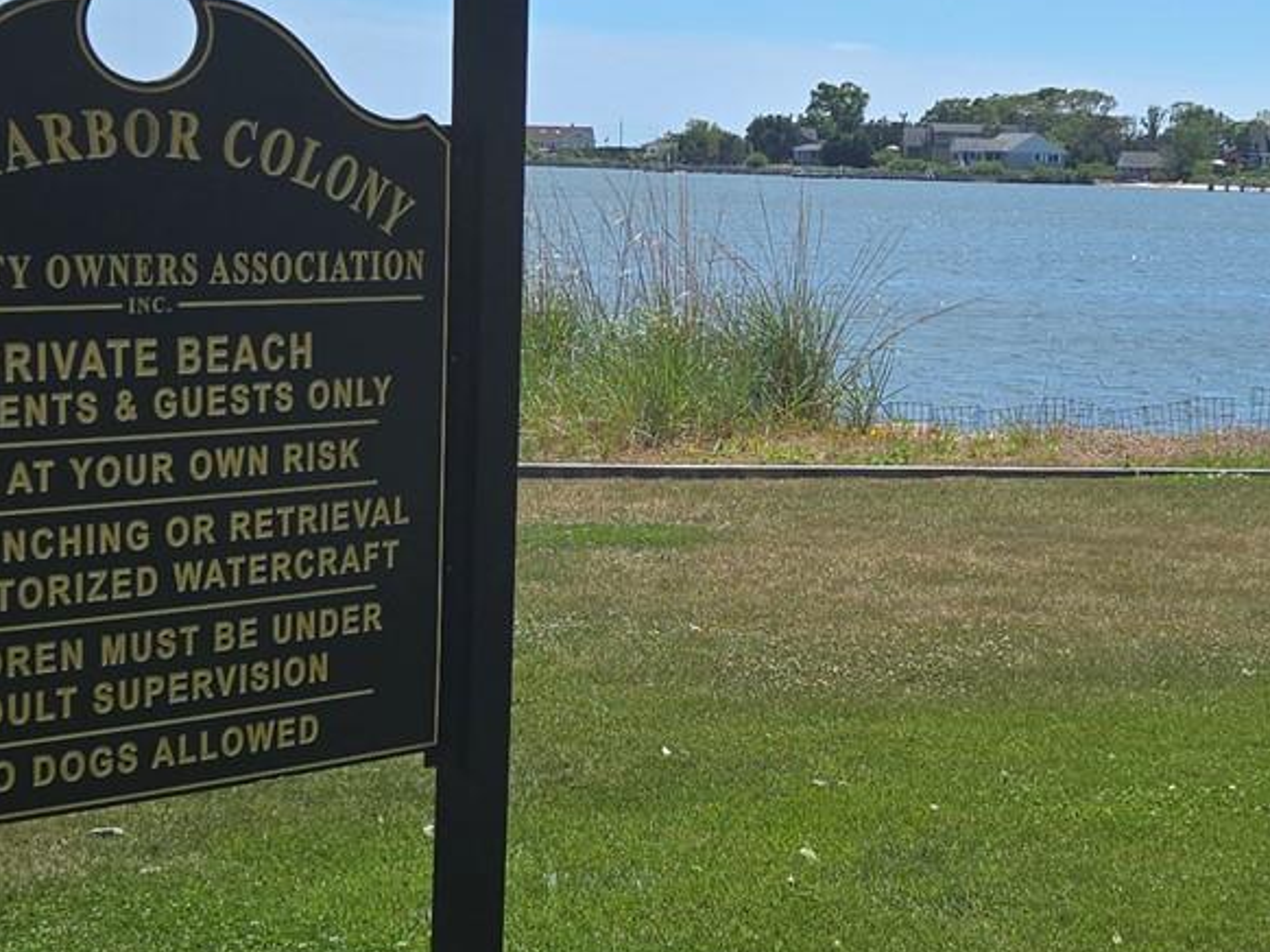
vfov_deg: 18.2
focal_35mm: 81
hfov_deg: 23.9
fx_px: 2971
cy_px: 454
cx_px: 940
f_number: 1.8
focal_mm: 5.4
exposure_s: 1/2259
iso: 25
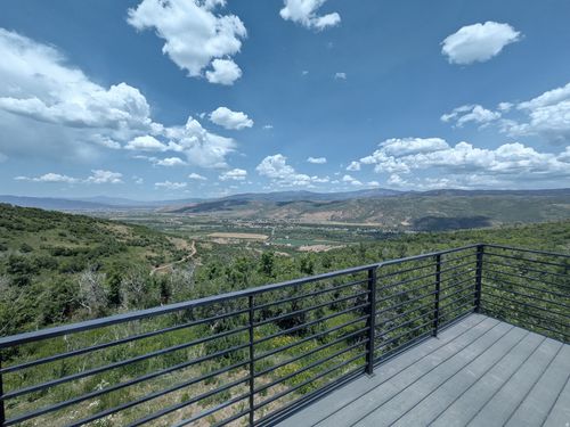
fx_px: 231
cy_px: 214
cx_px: 285
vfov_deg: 85.7
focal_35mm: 14
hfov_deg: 102.1
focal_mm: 1.83
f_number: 2.2
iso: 49
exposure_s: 1/2532
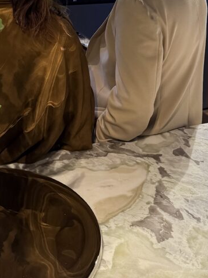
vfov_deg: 34.5
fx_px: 409
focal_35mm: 51
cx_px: 54
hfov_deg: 28.2
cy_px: 7
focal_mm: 6.76
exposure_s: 1/55
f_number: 1.8
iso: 250
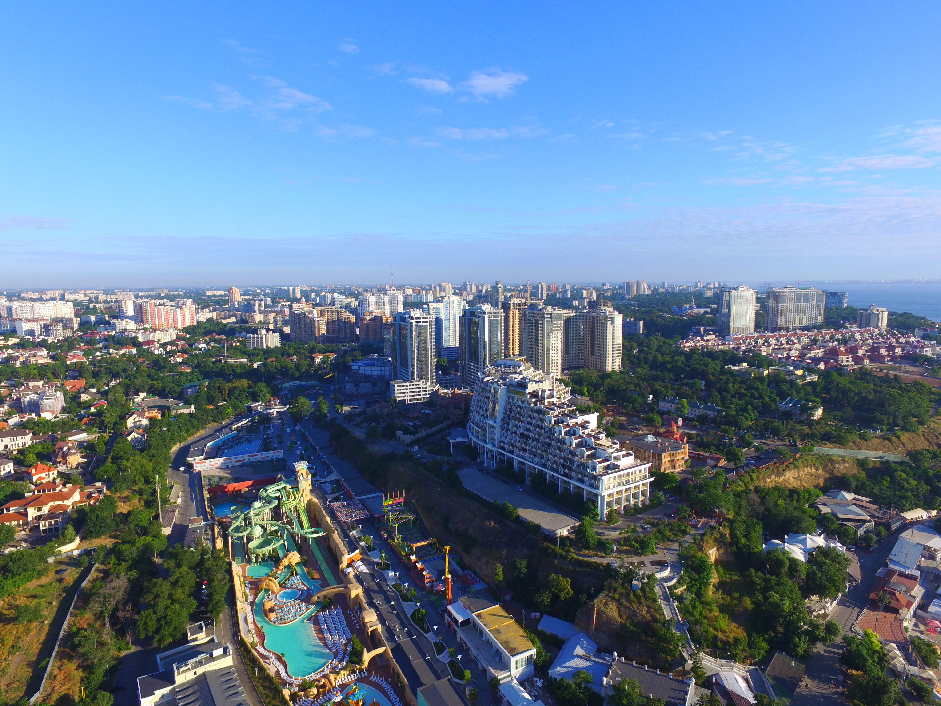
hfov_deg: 81.7
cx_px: 470
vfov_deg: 66.0
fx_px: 544
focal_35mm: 20
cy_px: 353
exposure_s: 1/709
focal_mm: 3.61
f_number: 2.8
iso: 100
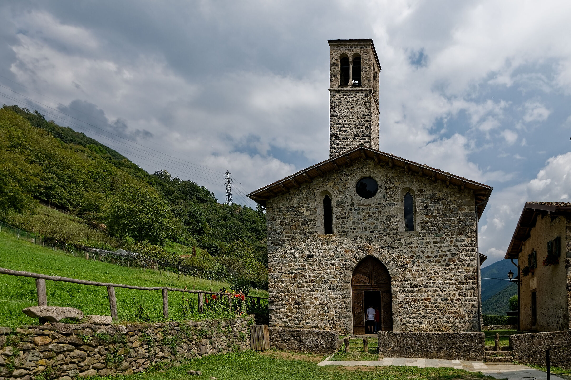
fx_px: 381
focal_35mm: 24
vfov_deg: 53.1
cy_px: 190
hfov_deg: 73.7
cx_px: 286
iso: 100
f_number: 5.6
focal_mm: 16
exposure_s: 1/2500
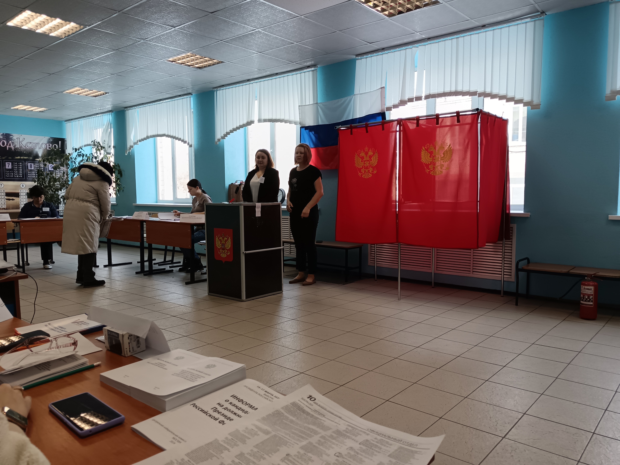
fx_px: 484
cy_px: 232
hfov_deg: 65.3
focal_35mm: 27
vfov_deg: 51.4
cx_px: 310
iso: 463
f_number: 1.9
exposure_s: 1/100
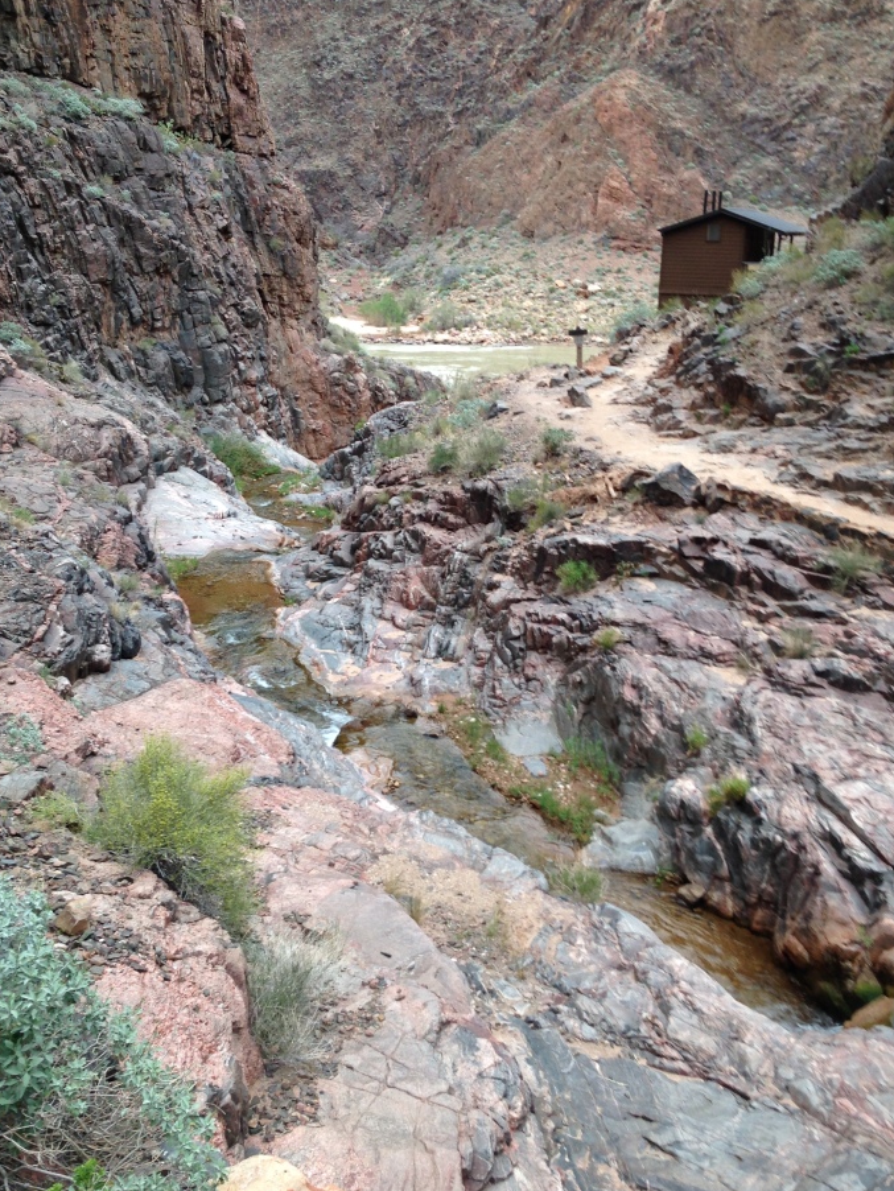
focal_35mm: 39
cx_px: 404
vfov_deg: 47.8
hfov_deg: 36.8
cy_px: 553
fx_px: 1342
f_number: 2.4
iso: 50
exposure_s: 1/60
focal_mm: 4.12
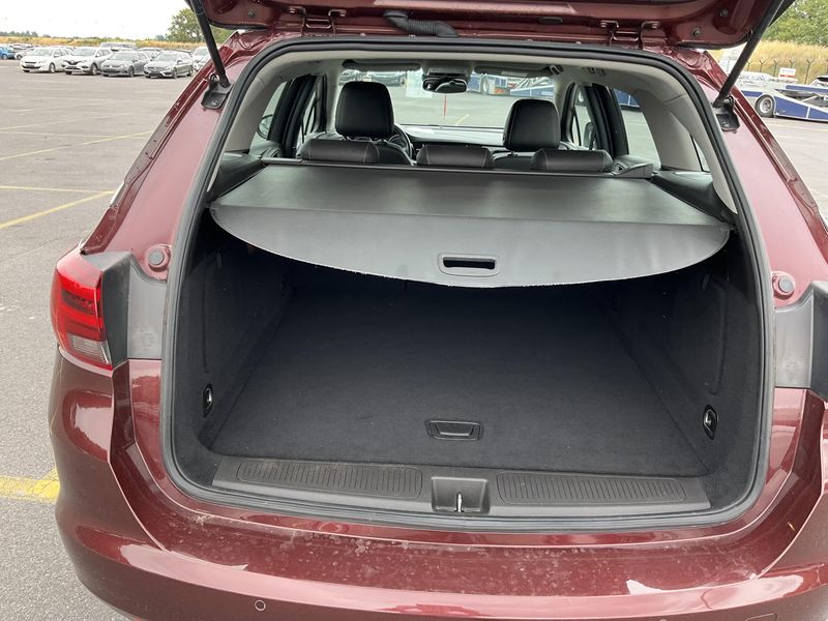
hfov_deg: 61.7
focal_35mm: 29
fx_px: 694
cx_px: 414
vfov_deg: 48.2
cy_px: 310
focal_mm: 3
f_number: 1.8
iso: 32
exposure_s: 1/122
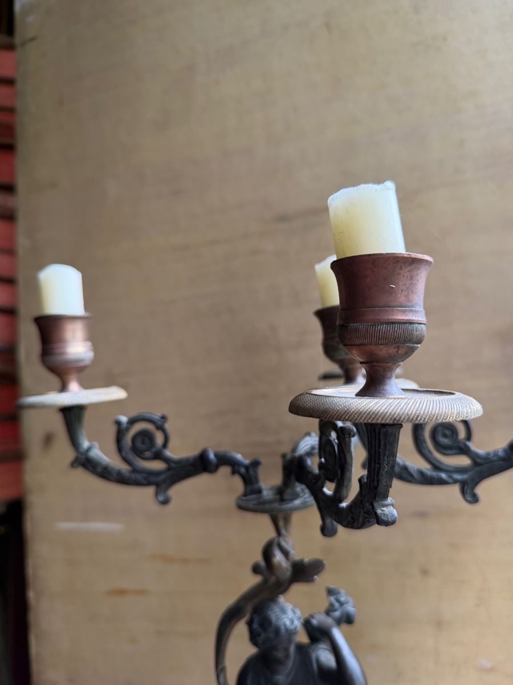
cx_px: 256
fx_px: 474
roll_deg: +6.5
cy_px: 342
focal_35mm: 24
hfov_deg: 56.8
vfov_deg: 71.6
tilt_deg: +5.1
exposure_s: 1/106
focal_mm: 6.76
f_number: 1.78
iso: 200
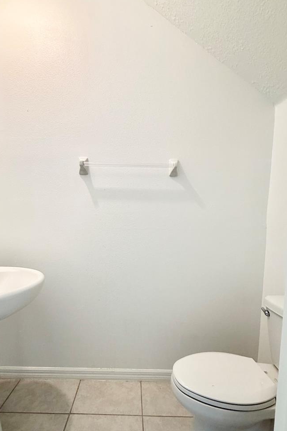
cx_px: 131
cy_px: 240
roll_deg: -1.3
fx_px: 215
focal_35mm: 18
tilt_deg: -4.8
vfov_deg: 89.6
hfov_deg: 67.2
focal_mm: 2.22
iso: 160
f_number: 2.2
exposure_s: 1/120
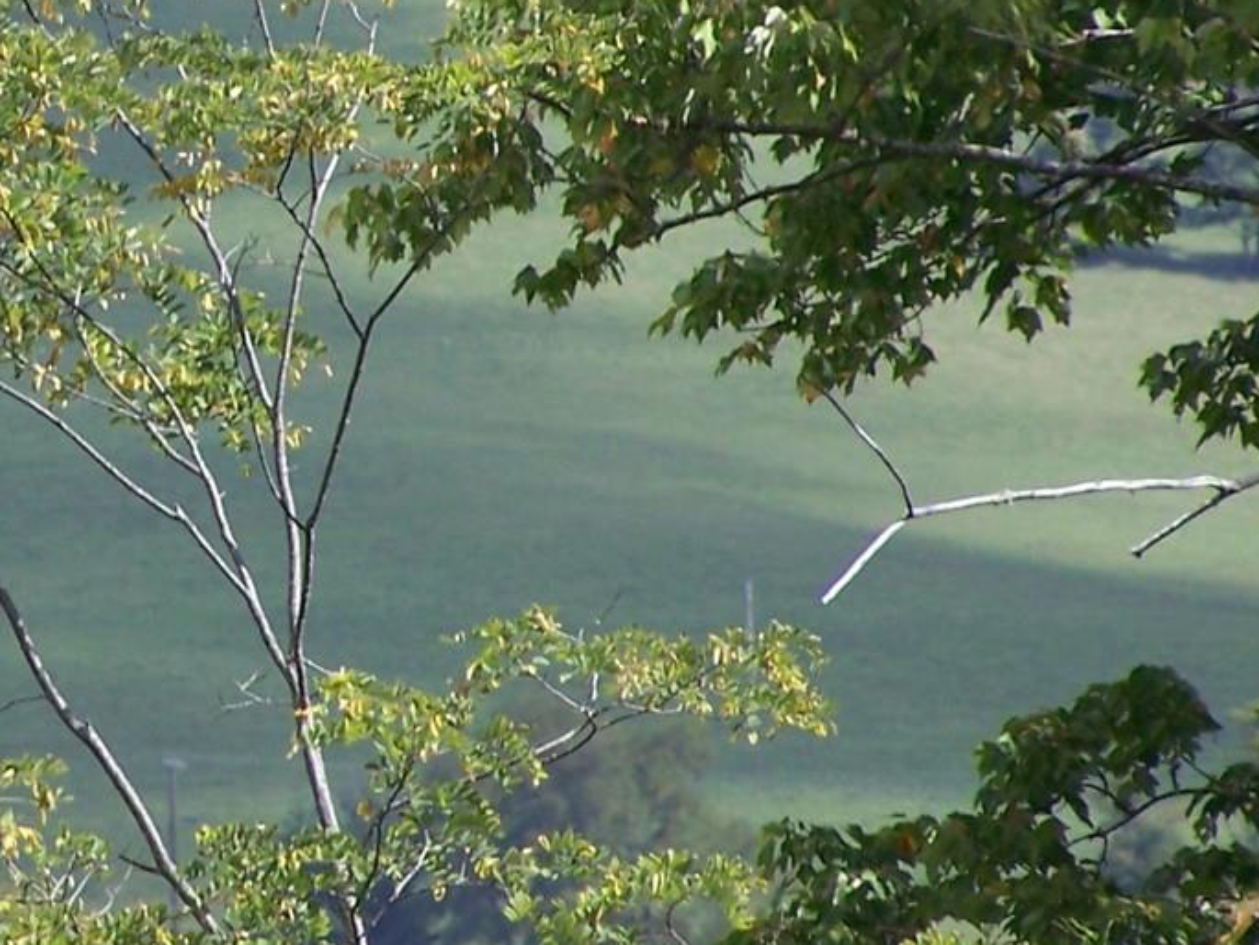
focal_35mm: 801
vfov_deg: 1.9
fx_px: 29138
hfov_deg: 2.5
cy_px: 373
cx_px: 29
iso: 64
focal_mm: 44.4
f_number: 3.3
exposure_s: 1/400
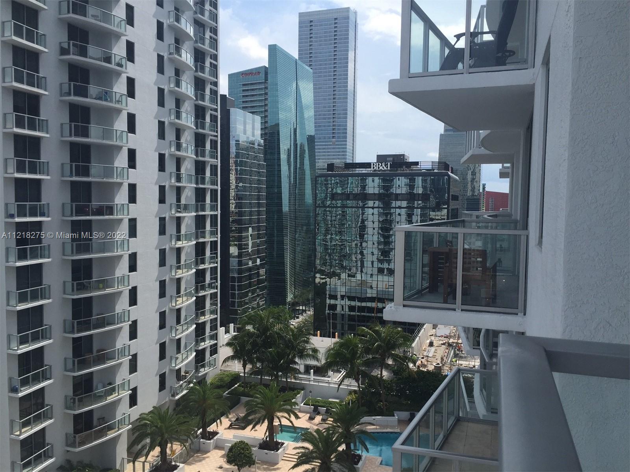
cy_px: 236
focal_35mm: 29
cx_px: 315
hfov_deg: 61.7
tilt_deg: -5.9
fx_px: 528
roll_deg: -1.5
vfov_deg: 48.2
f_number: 2.2
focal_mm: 4.15
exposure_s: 1/2326
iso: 32
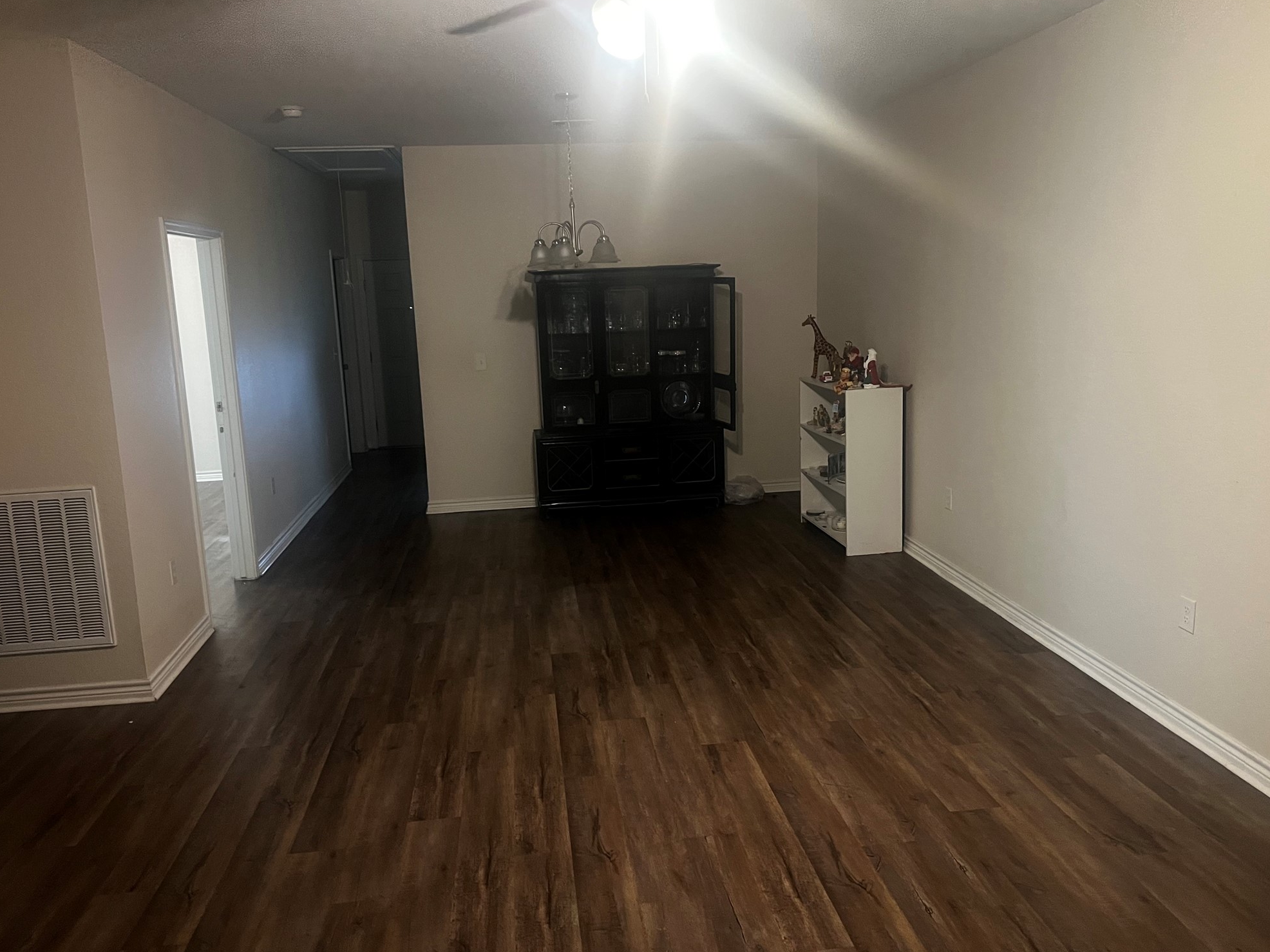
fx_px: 991
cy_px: 464
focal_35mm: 27
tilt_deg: -10.2
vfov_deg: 51.3
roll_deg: +2.3
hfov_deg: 65.3
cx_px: 632
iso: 500
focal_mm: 5.7
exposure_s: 1/30
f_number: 1.5
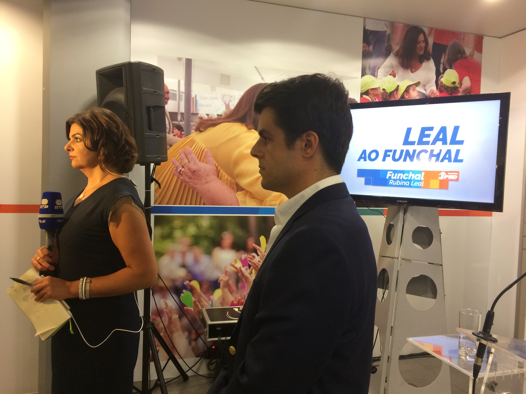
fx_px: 441
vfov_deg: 48.2
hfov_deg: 61.7
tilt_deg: -1.9
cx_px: 263
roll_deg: -1.5
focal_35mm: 29
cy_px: 197
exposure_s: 1/33
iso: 160
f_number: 2.2
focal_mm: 4.15
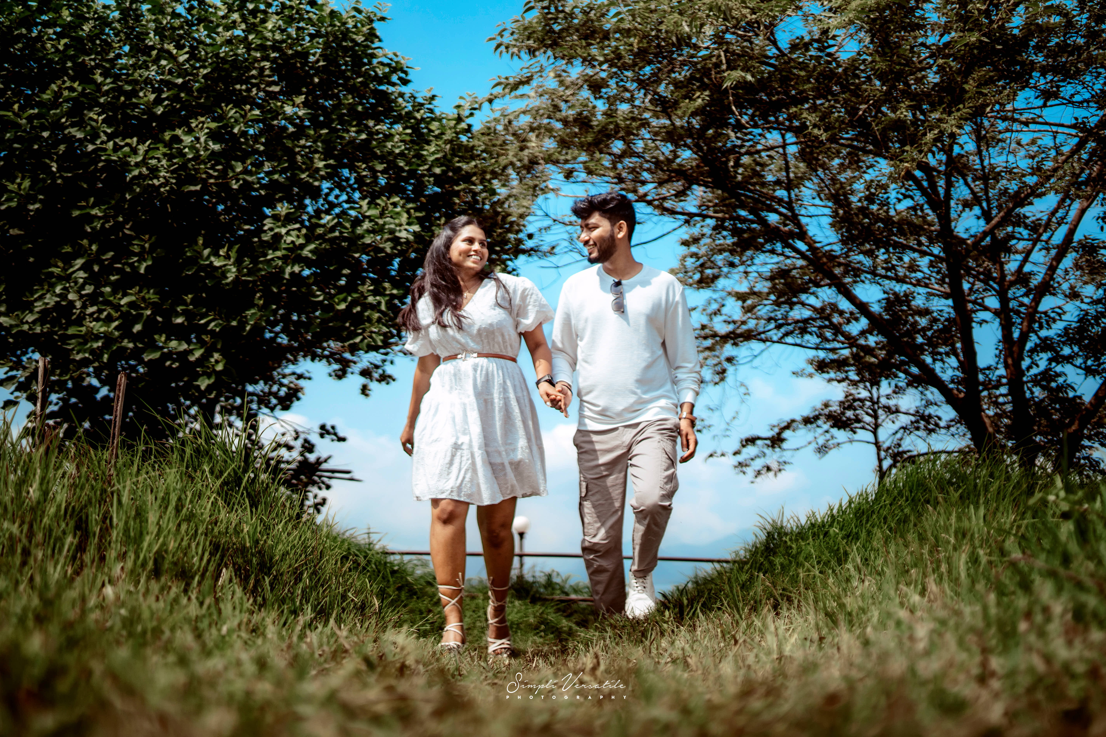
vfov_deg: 37.9
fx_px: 1075
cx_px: 553
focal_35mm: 35
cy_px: 368
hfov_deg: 54.4
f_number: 1.4
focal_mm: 35
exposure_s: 1/8000
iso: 100
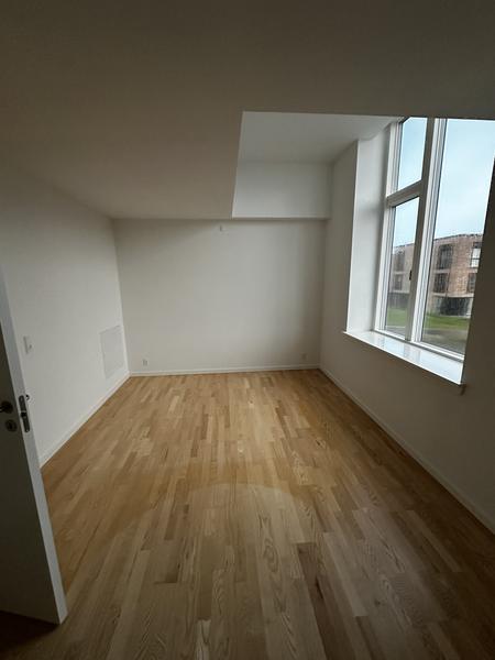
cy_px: 330
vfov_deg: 102.1
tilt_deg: -10.8
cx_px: 248
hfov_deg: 85.7
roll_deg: +0.2
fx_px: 267
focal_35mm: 14
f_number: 2.2
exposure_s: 1/50
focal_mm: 2.22
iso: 640
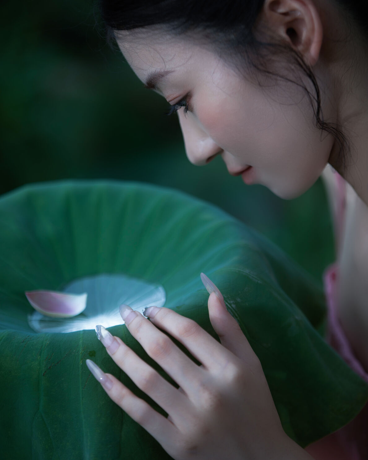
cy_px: 204
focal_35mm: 160
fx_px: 2178
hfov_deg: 9.7
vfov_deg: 12.1
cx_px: 183
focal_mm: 142
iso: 100
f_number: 2.8
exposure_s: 1/250
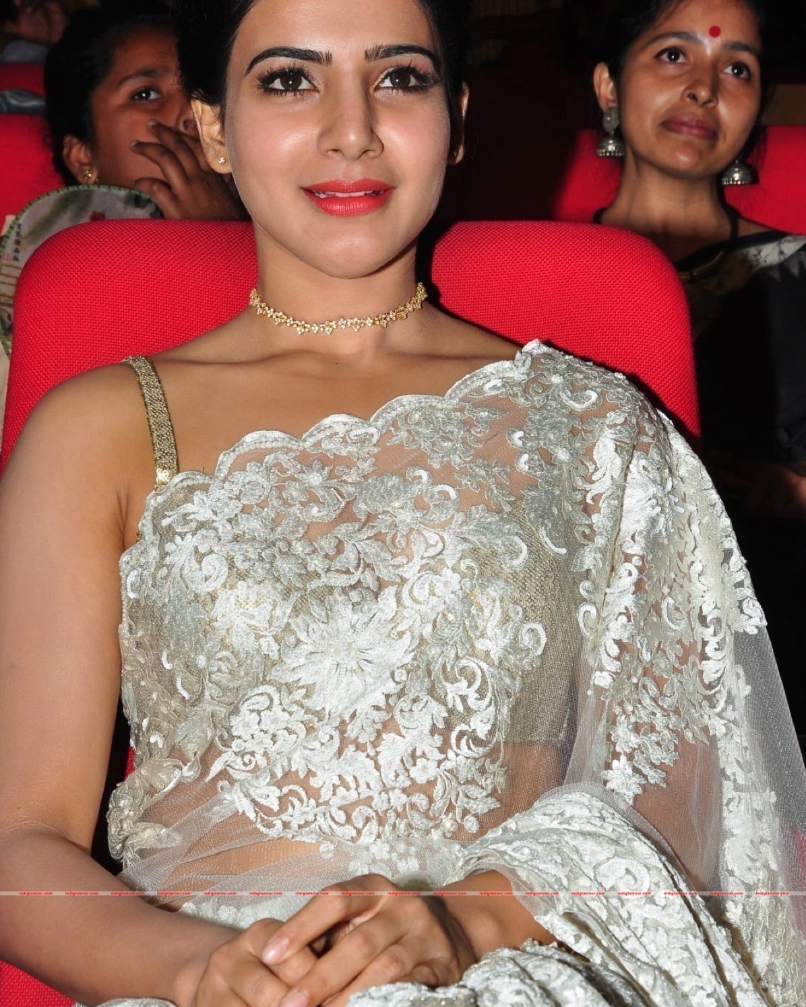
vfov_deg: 22.5
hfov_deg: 18.1
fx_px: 2535
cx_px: 404
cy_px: 413
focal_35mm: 85
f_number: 11
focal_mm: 50
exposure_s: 1/125
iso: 400
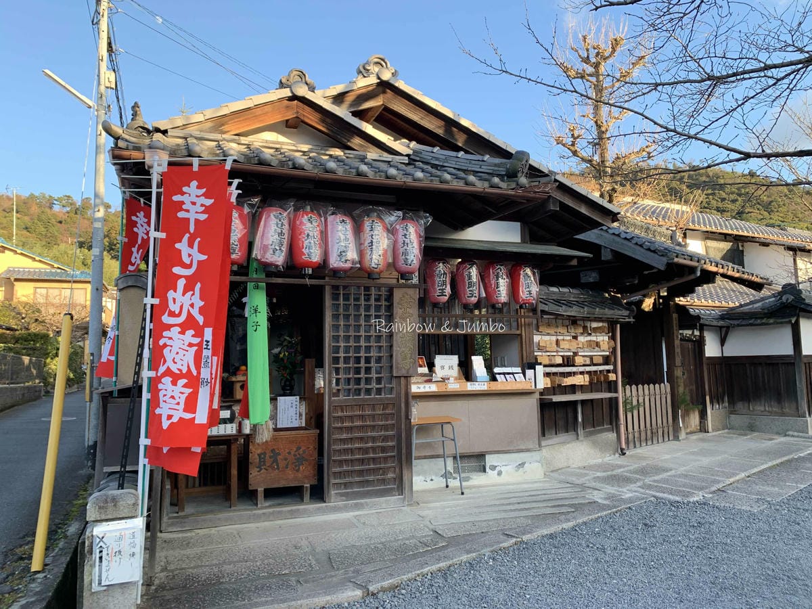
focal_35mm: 26
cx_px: 406
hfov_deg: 67.3
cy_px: 304
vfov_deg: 53.1
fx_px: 610
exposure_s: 1/191
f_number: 1.8
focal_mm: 4.25
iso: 25
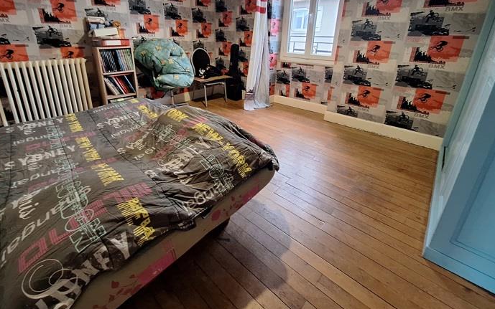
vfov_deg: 69.6
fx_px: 216
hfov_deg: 97.5
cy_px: 107
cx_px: 224
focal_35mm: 16
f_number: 2.2
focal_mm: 1.74
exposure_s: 1/25
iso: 160
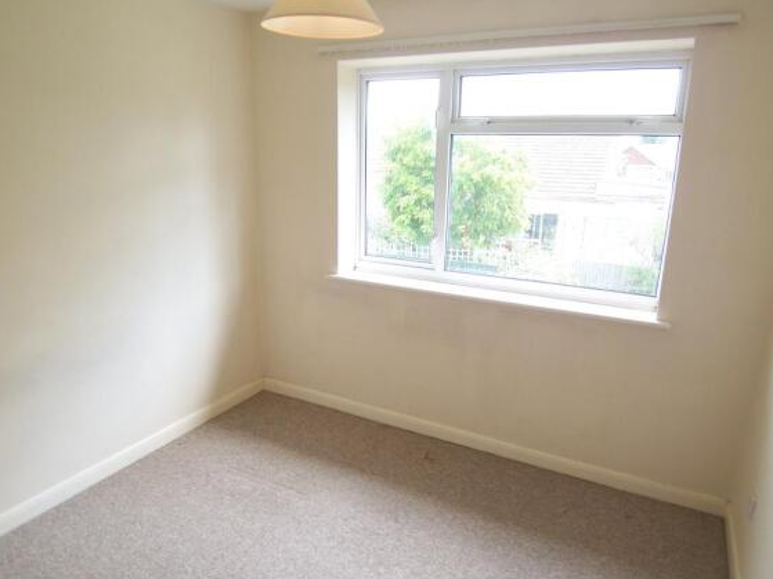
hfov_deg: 71.6
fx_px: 536
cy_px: 296
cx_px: 389
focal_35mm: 24
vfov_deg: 56.8
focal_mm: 3.8
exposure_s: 1/30
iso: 64
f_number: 2.8
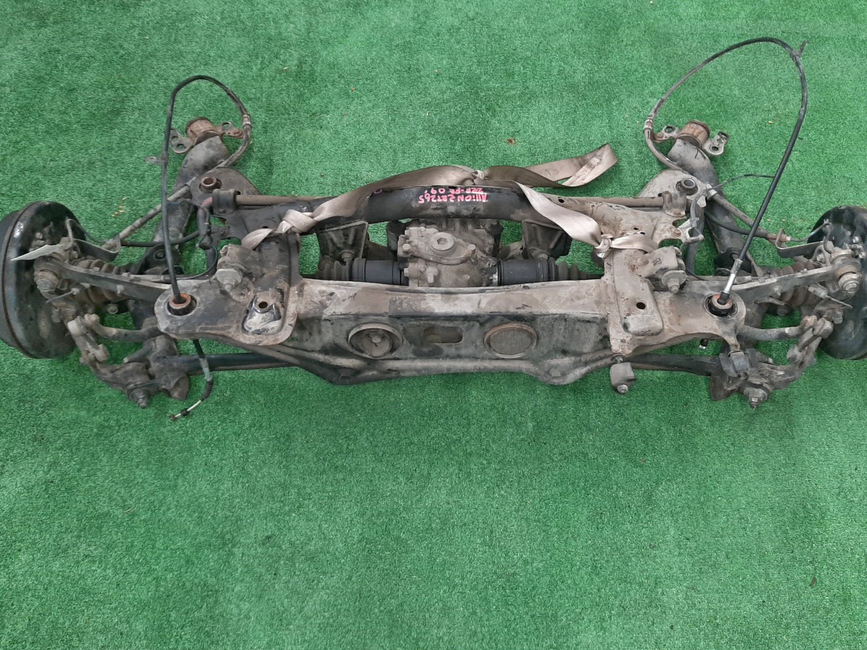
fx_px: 726
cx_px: 448
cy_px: 334
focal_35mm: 29
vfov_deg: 48.2
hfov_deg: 61.6
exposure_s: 1/50
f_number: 1.7
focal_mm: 3.93
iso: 172
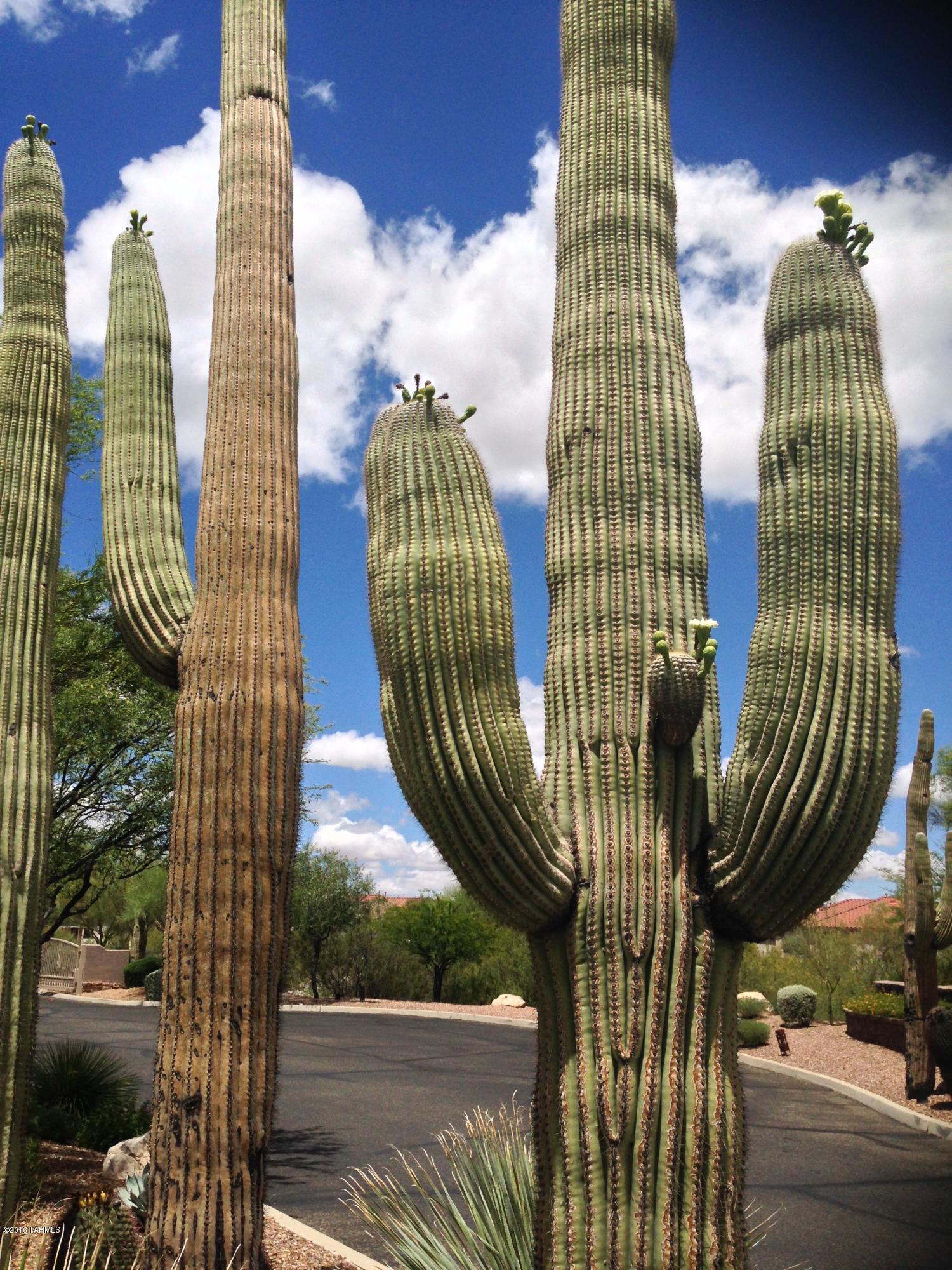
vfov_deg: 55.4
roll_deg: +1.6
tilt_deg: +18.0
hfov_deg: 42.9
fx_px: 1210
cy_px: 635
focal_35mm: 33
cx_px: 476
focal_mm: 4.12
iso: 50
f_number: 2.4
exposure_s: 1/3390
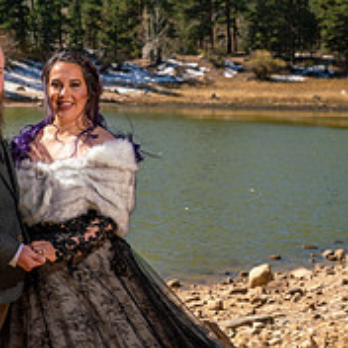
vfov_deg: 17.7
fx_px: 1115
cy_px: 237
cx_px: 85
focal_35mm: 98
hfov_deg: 17.6
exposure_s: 1/1000
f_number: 5
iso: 100
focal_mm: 45
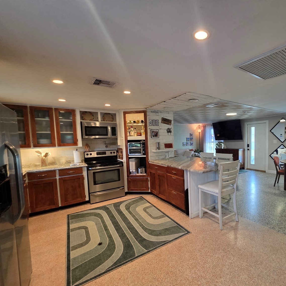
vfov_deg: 87.4
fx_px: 150
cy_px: 149
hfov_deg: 84.1
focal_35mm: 16
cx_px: 193
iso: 250
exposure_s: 1/120
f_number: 1.9
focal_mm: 2.2
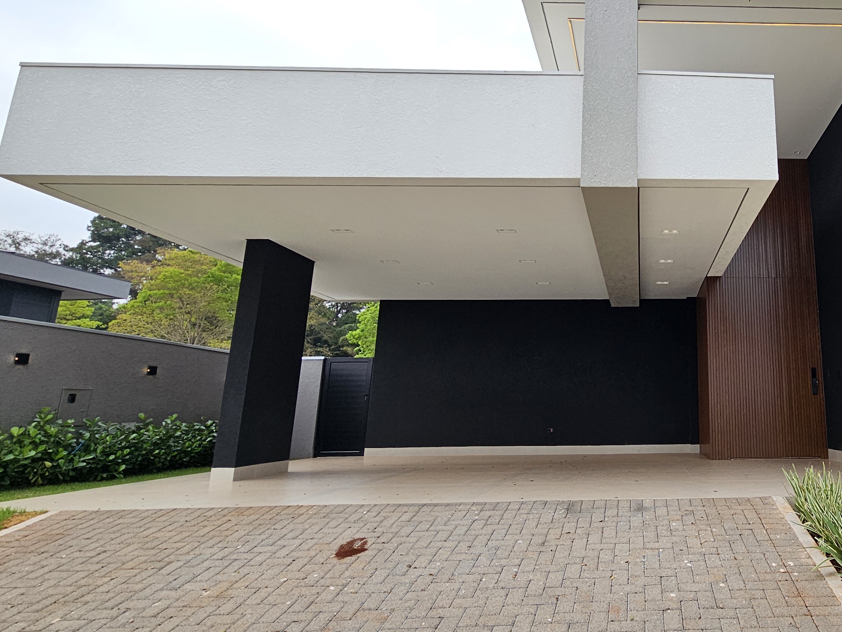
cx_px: 665
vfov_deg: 58.7
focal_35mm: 23
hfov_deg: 67.5
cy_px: 279
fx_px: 559
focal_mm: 2.2
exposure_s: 1/1073
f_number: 2.2
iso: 50
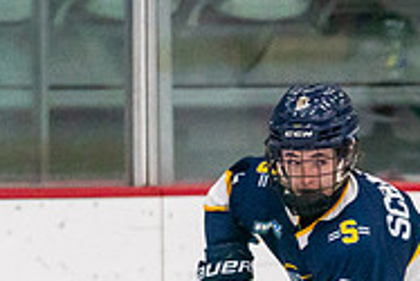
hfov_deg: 1.9
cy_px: 455
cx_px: 350
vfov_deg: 1.2
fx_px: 12878
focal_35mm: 1103
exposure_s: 1/1600
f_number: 2.8
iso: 4000
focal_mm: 200
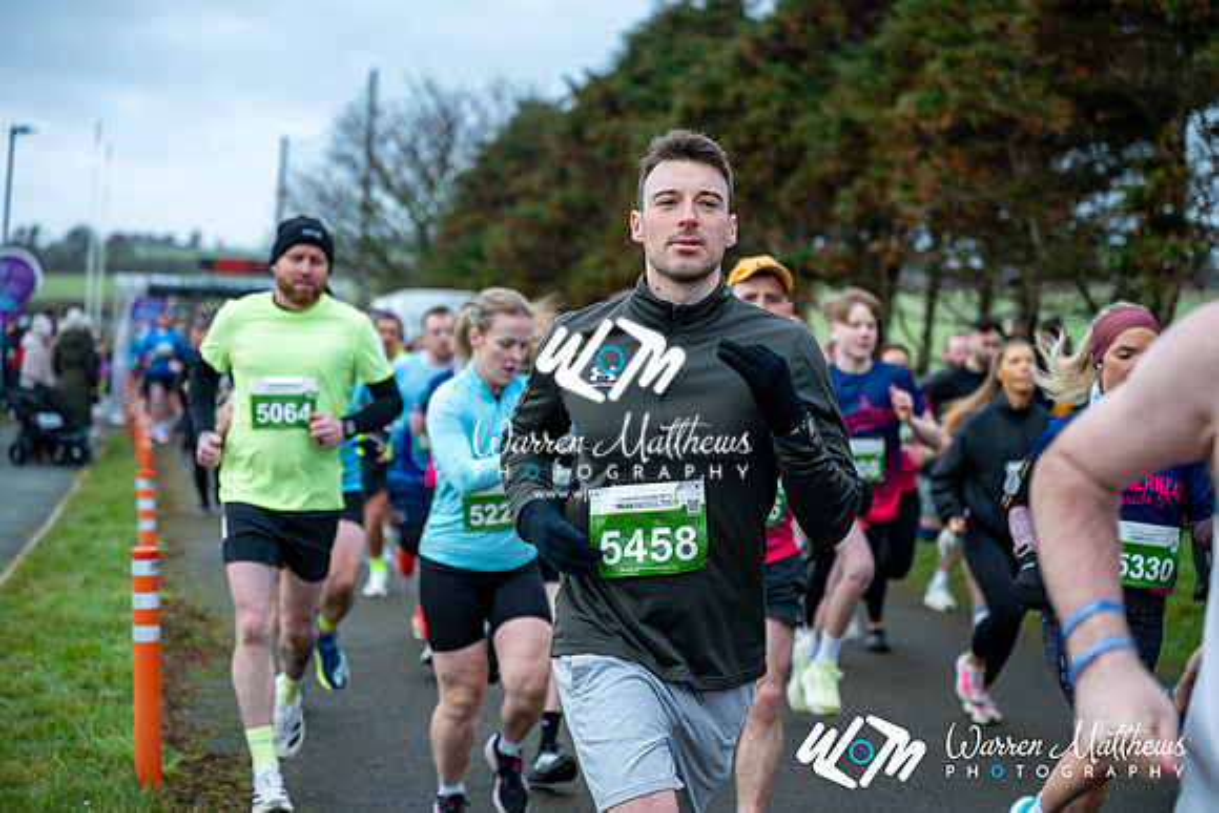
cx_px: 610
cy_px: 406
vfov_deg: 19.5
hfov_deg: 28.8
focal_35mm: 70
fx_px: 2371
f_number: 2.8
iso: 320
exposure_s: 1/1250
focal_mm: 70
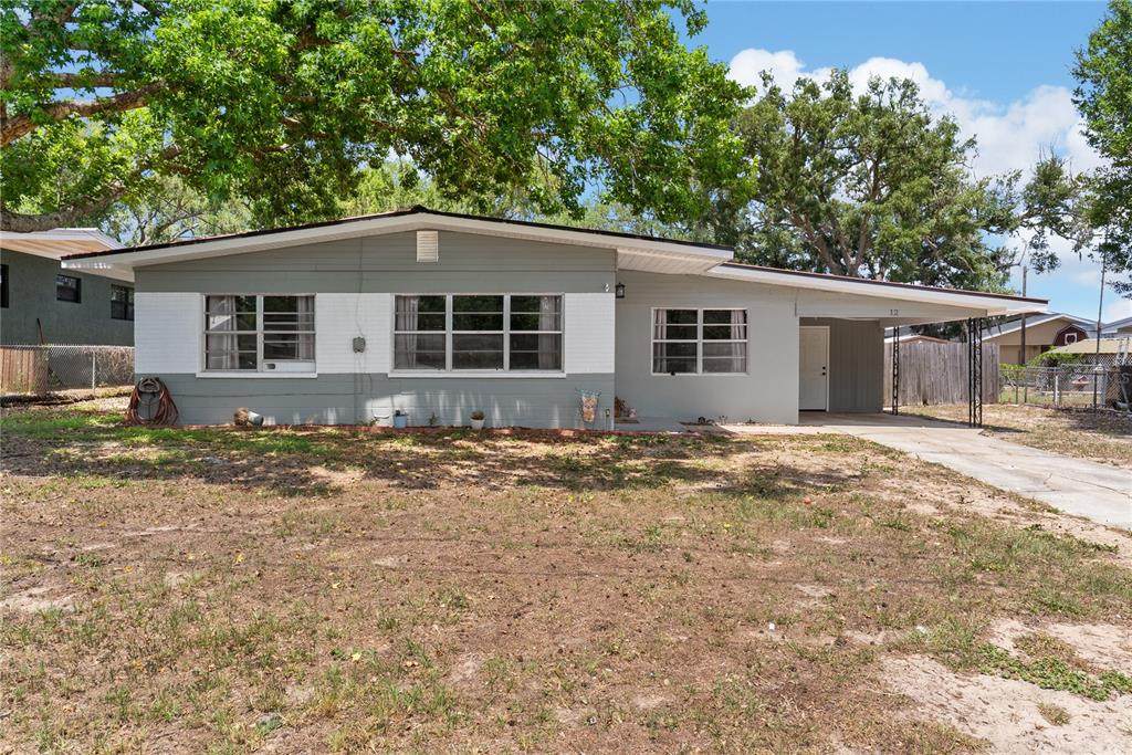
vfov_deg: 55.1
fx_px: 723
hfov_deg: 76.1
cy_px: 378
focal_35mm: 23
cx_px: 566
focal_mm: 23
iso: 100
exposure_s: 1/40
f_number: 8
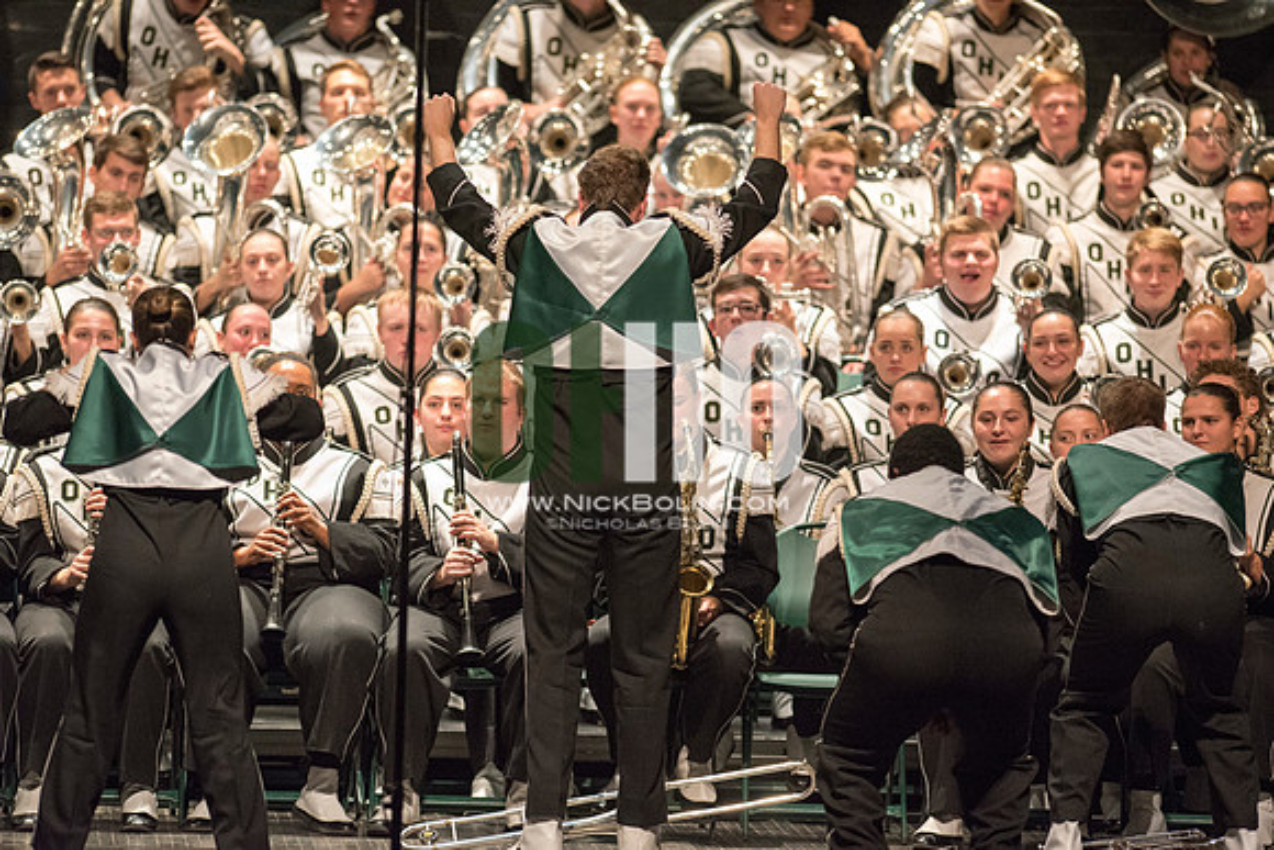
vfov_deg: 4.6
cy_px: 425
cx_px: 637
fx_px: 10619
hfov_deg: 6.9
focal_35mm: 300
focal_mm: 300
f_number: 2.8
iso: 4000
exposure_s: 1/500
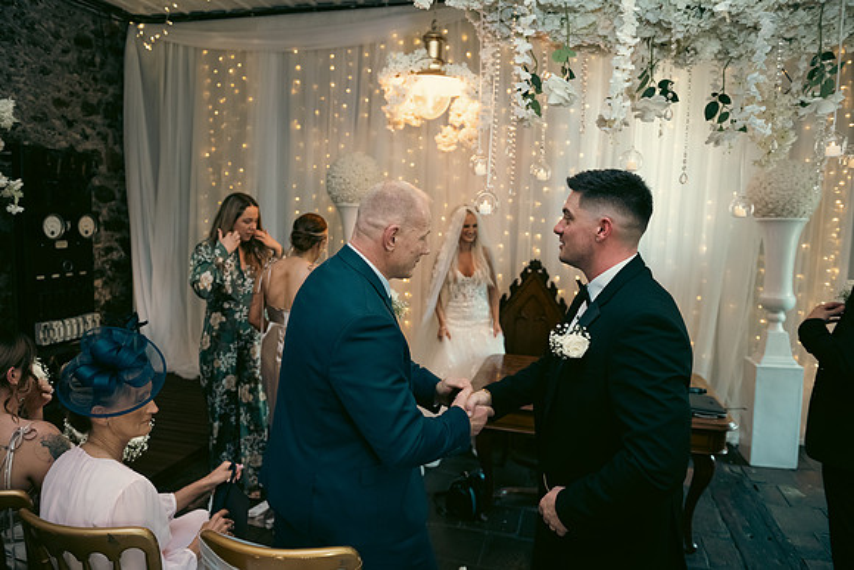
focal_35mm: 24
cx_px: 427
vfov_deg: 53.2
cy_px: 285
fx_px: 569
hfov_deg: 73.7
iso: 1250
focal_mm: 24
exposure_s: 1/160
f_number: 3.5
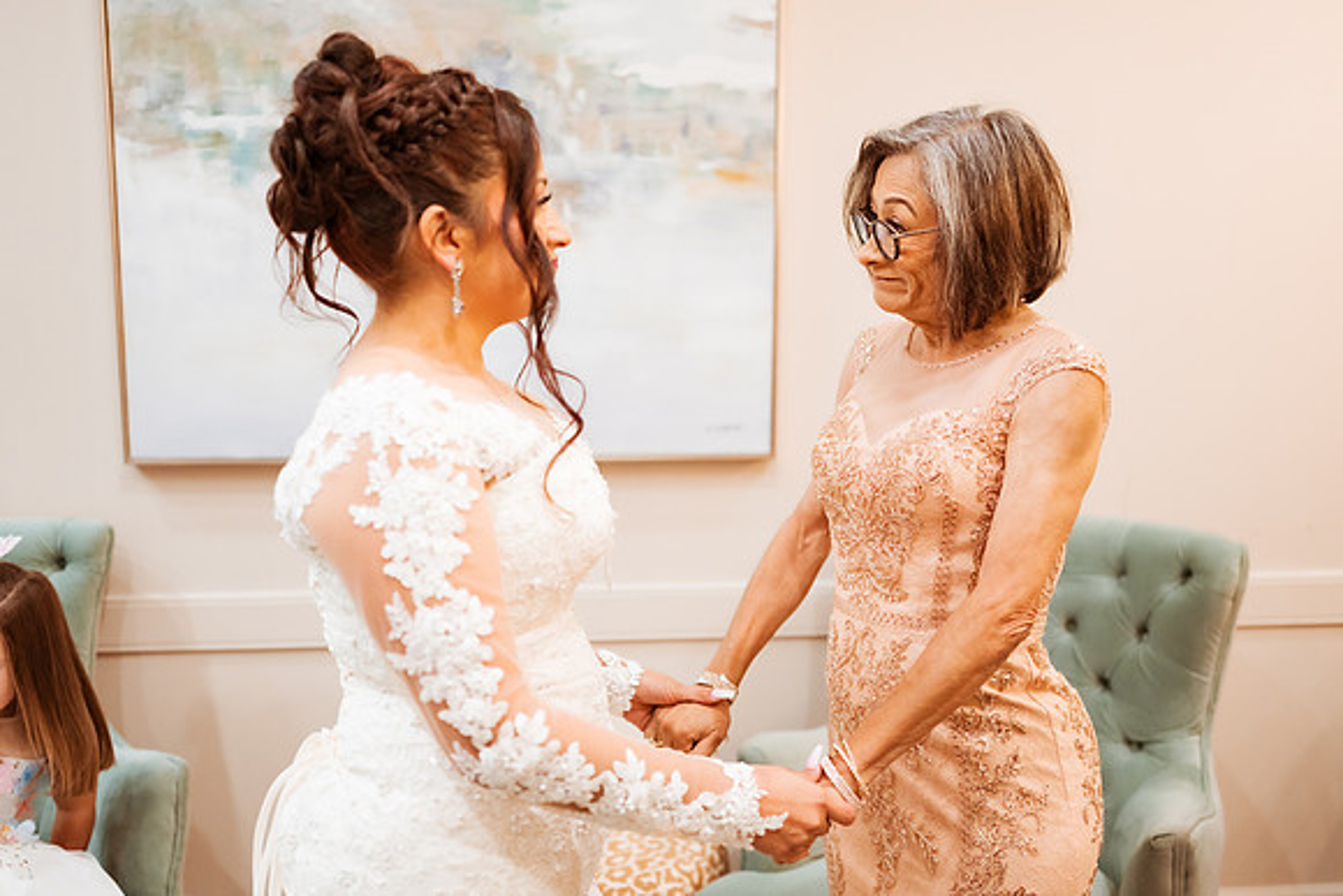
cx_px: 672
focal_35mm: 35
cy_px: 448
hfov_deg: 54.4
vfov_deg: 37.9
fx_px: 1306
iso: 1250
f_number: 1.8
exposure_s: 1/500
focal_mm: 35
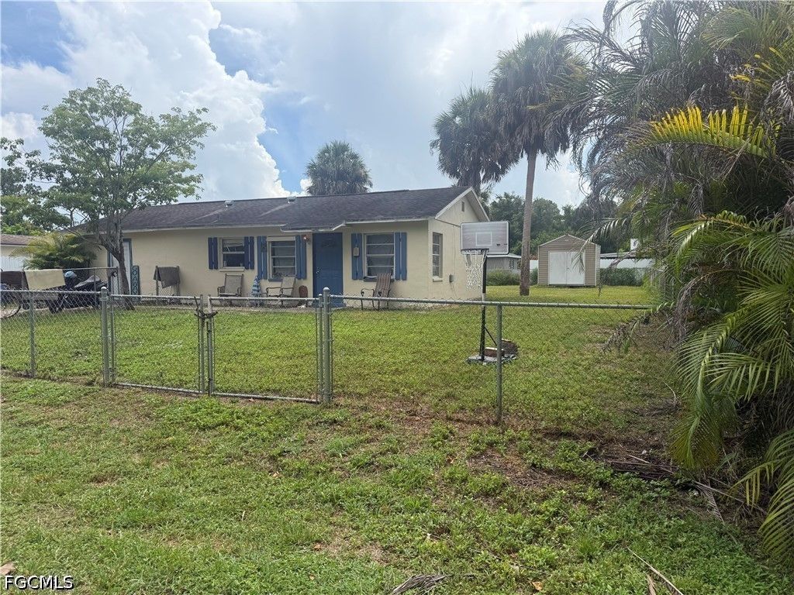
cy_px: 298
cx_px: 397
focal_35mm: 24
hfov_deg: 71.6
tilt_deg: -2.7
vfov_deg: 56.8
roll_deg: +0.1
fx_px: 550
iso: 80
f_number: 1.78
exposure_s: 1/4405
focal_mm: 6.76
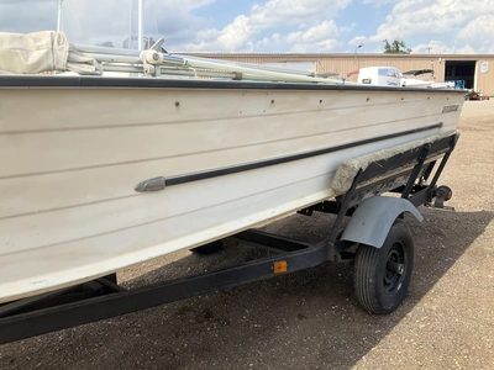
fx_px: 414
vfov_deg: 48.2
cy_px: 185
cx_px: 247
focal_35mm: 29
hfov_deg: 61.7
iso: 25
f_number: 1.8
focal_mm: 3
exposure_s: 1/1311
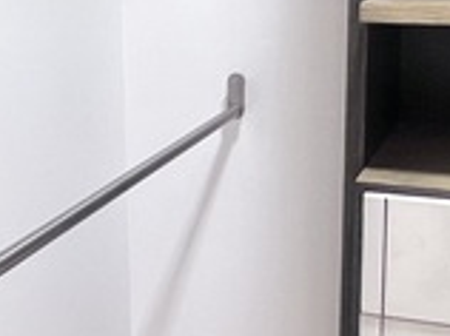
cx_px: 171
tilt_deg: -12.9
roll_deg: +1.0
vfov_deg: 22.1
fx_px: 857
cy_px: 122
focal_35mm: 66
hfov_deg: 29.3
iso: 250
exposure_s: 1/82
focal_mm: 1.57
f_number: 1.8
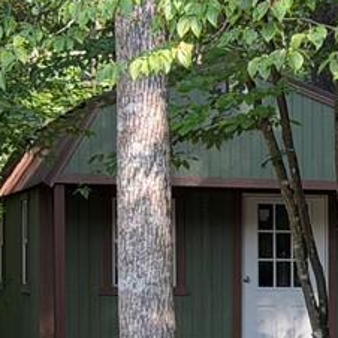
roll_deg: +0.5
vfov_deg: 9.1
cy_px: 344
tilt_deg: -1.9
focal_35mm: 192
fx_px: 2121
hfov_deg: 8.6
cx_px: 676
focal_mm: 6.76
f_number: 1.78
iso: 64
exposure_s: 1/197
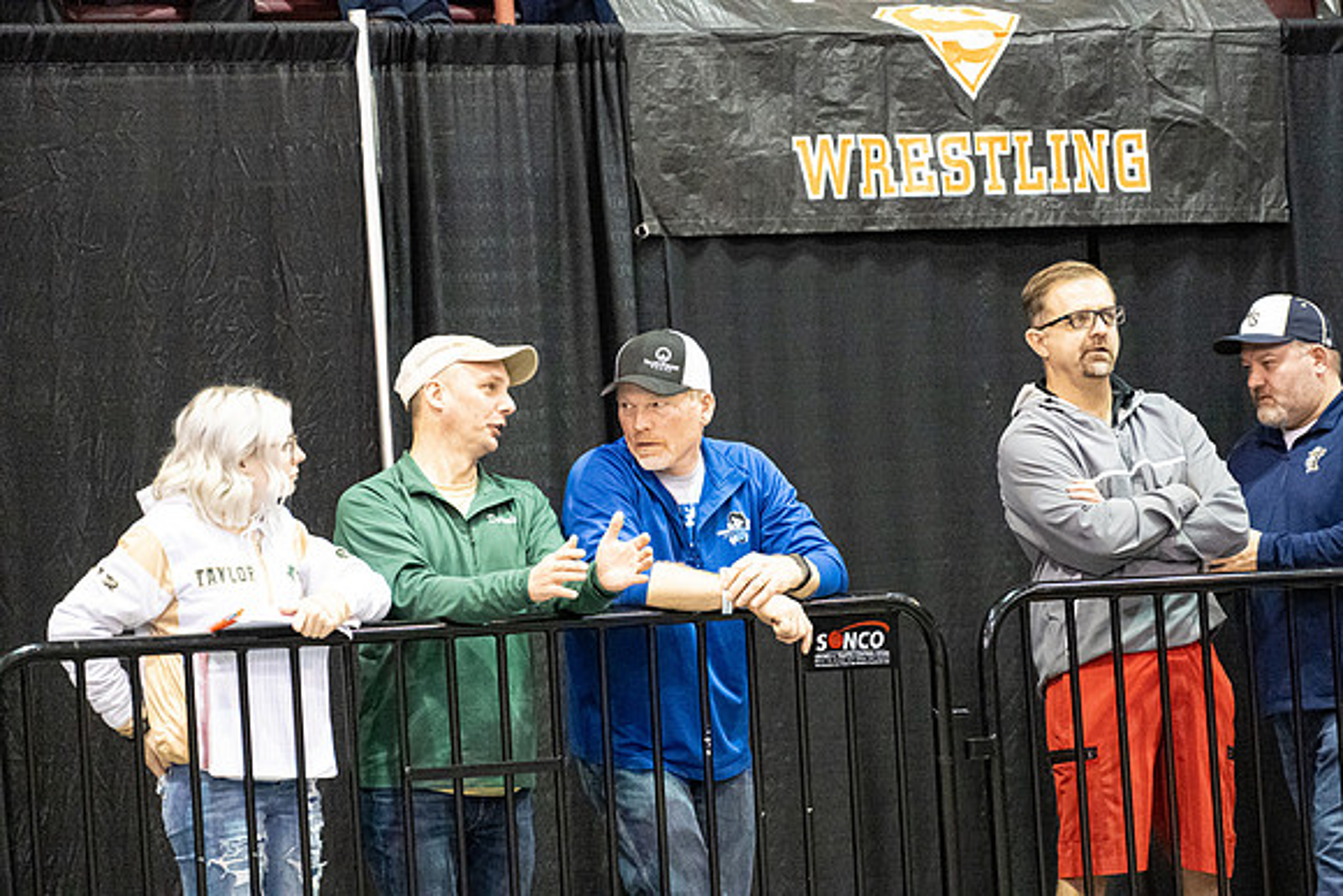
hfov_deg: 10.3
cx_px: 672
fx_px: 7463
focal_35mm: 200
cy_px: 448
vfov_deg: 6.9
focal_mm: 200
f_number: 4
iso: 25600
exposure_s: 1/500
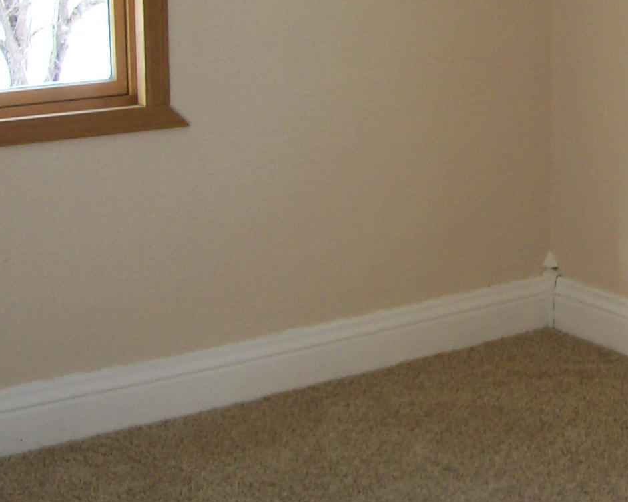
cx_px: 673
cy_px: 57
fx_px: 1599
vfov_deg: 17.6
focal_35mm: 86
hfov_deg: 21.2
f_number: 2.7
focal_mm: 6
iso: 80
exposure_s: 1/102
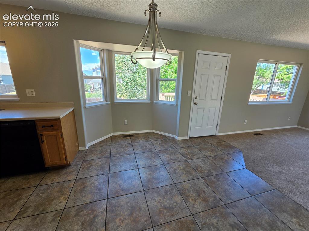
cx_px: 154
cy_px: 116
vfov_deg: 89.9
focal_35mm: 13
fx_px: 116
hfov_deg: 106.2
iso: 64
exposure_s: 1/120
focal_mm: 2.2
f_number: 2.2
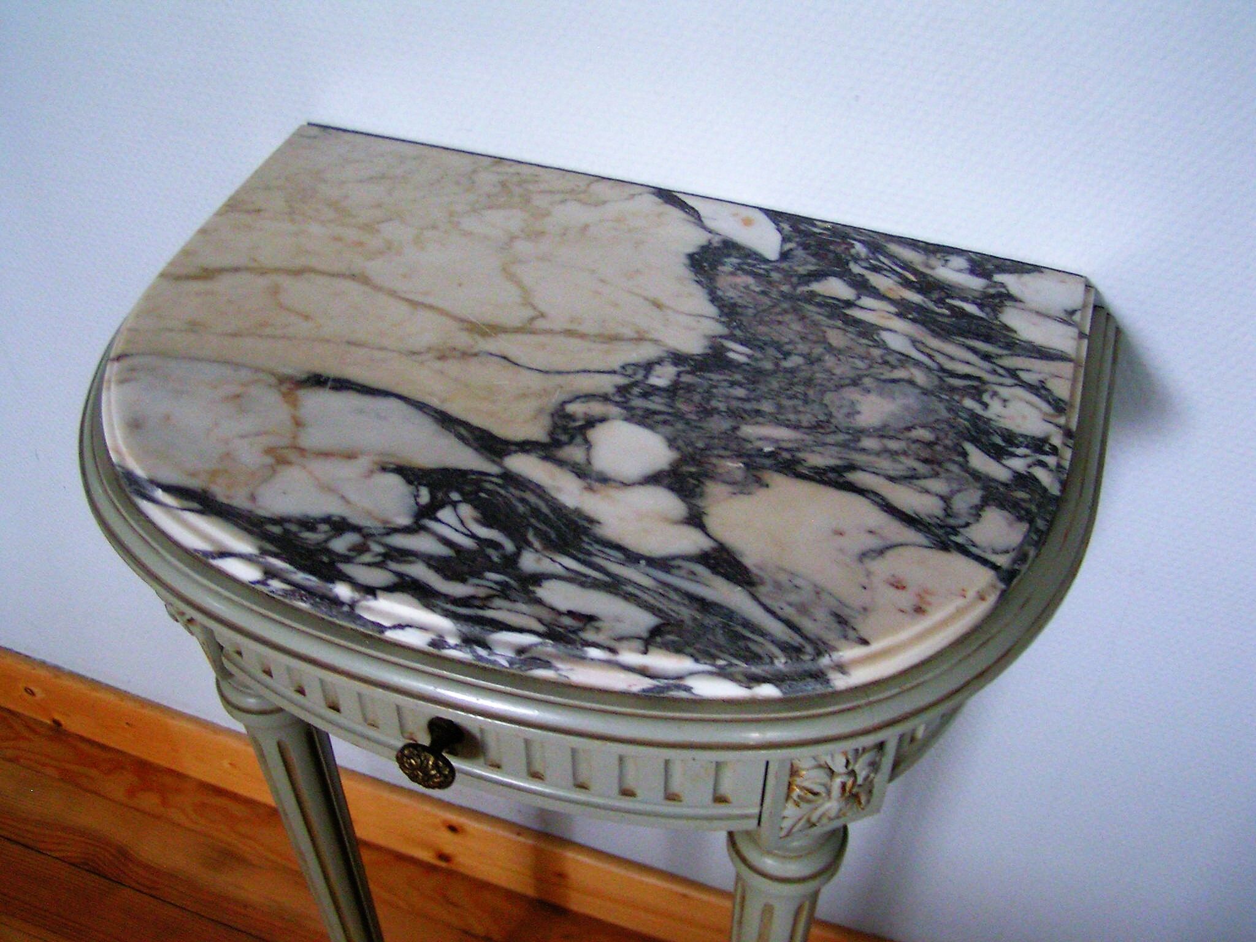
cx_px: 628
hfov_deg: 49.0
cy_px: 471
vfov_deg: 37.7
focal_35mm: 38
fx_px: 1379
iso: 200
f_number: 2.8
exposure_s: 1/30
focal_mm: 5.8
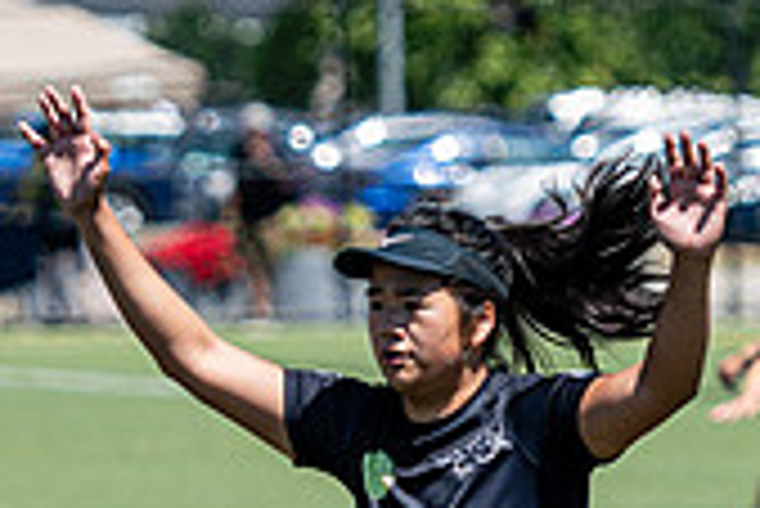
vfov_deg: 2.0
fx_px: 14706
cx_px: -306
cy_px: 582
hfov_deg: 3.0
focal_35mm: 696
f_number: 3.2
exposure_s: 1/1600
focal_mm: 135
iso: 100
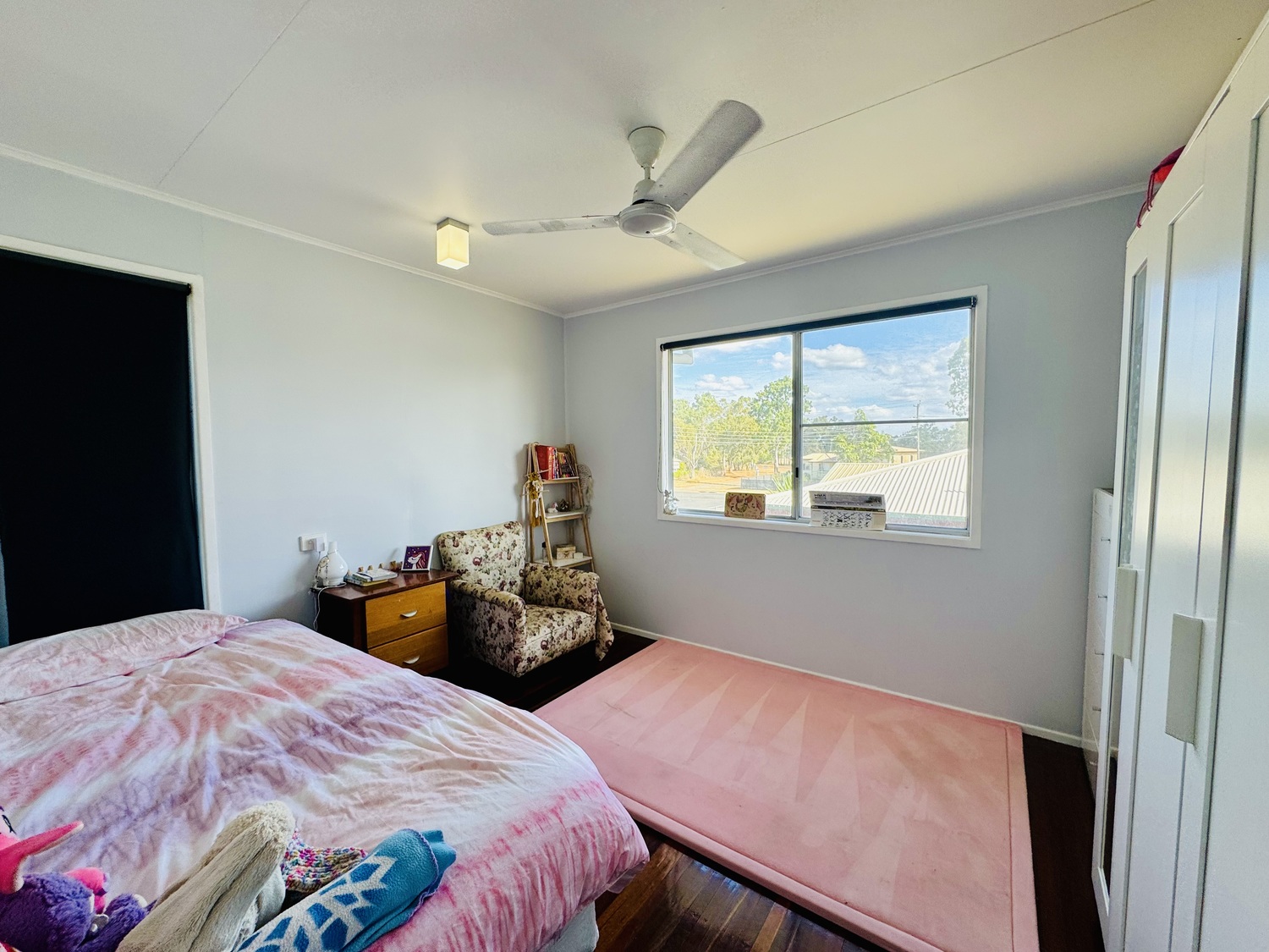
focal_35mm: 14
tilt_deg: -1.1
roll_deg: +1.5
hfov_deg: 102.1
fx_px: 513
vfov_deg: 85.7
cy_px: 476
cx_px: 634
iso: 40
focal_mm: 2.22
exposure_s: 1/207
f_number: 2.2
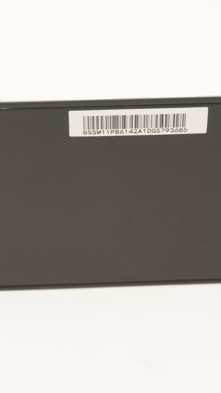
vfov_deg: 26.9
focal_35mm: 79
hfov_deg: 15.3
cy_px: 196
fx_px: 821
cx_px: 121
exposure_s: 1/13
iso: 400
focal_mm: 33
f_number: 5.6
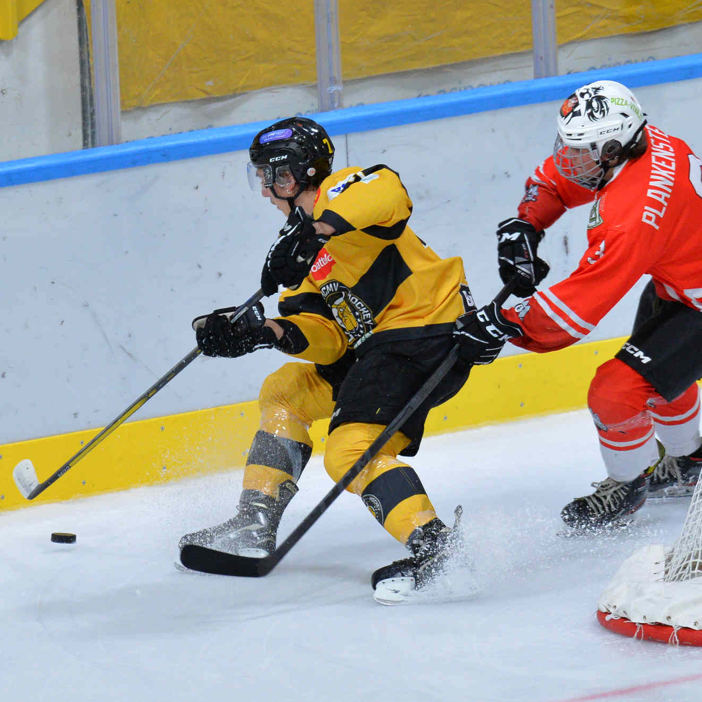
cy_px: 351
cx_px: 391
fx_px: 8558
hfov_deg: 4.7
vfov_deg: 4.7
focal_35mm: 373
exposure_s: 1/1000
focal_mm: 290
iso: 4000
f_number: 6.3
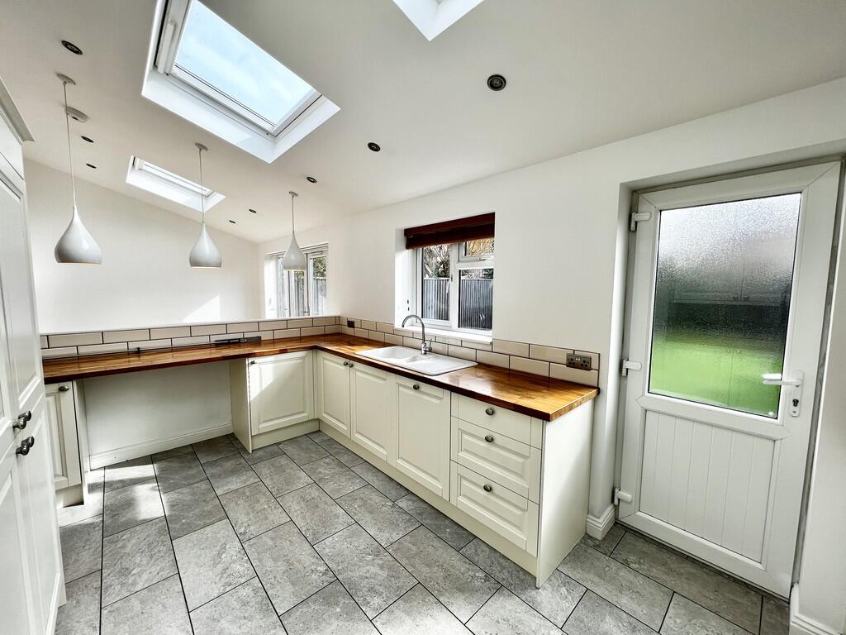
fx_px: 318
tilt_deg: -6.0
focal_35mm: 13
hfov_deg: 106.2
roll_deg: +0.1
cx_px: 423
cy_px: 318
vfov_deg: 89.9
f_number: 1.8
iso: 32
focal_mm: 1.57
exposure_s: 1/331
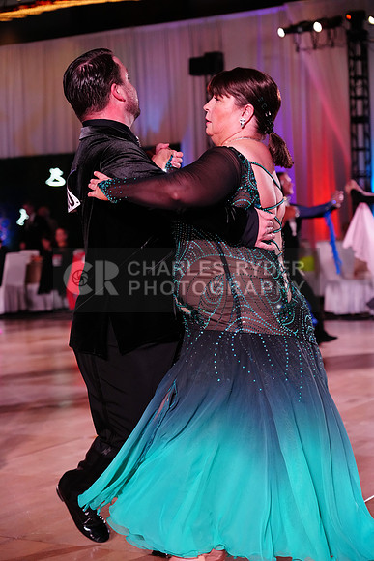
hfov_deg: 18.4
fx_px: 1152
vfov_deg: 27.3
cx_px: 187
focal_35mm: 74
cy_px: 280
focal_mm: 74
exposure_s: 1/500
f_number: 4
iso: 3200
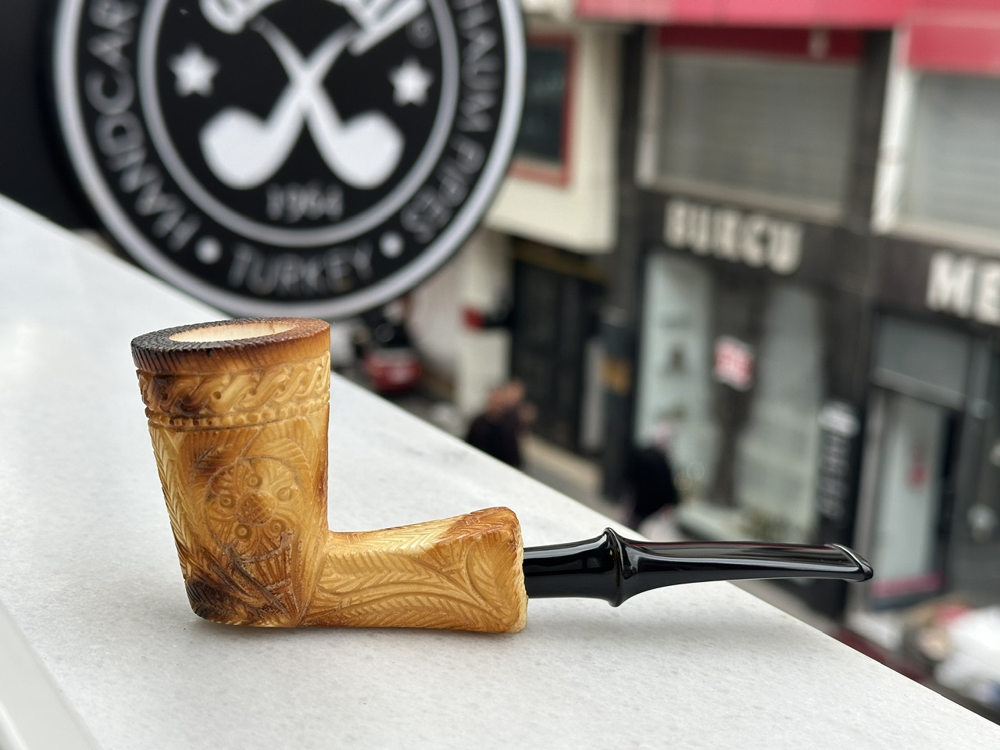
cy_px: 375
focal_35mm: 48
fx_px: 1387
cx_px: 500
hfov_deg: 39.7
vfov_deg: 30.3
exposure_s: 1/291
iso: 64
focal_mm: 6.86
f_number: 1.78
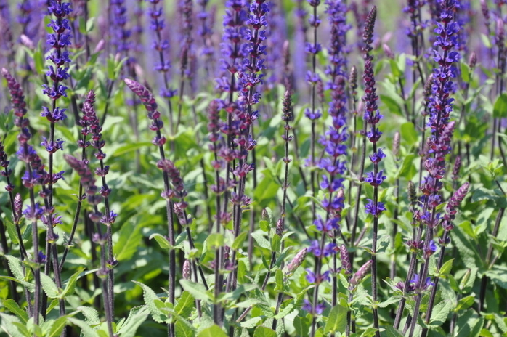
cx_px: 271
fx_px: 2541
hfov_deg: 11.4
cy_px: 174
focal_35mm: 181
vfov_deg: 7.6
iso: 200
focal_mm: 105
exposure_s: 1/250
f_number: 8
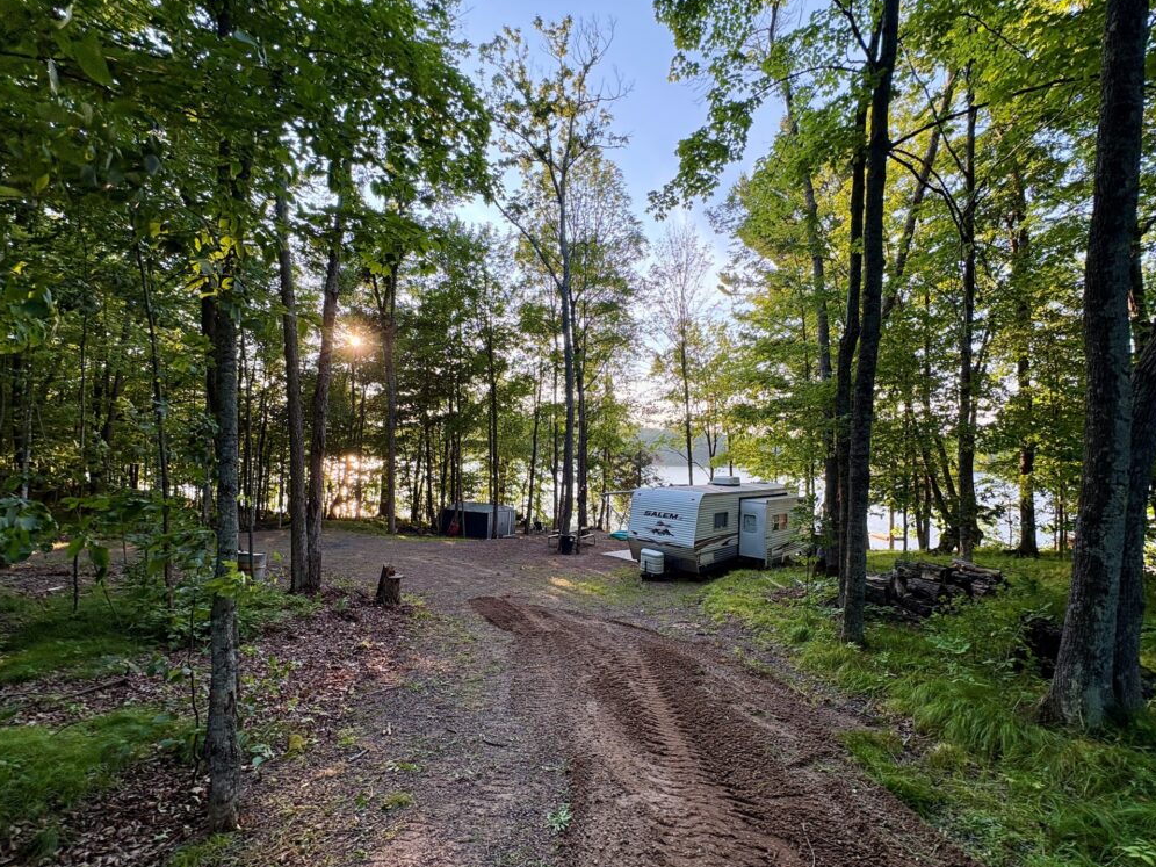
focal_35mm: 15
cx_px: 591
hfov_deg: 98.2
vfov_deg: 81.7
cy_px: 456
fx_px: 501
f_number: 2.2
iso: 64
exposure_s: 1/202
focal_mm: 2.22
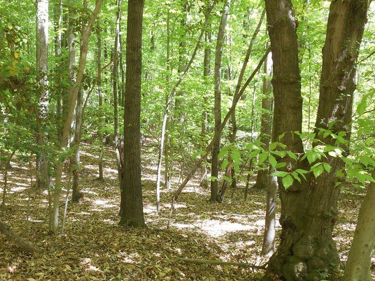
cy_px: 154
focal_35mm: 41
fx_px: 444
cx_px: 138
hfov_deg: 45.3
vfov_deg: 35.1
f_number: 3.6
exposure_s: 1/30
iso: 100
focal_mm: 5.5
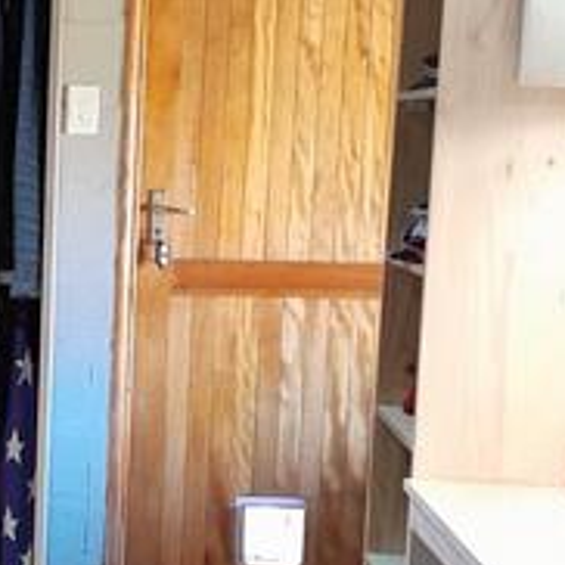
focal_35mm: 101
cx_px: -43
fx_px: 1865
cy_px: 376
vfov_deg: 17.2
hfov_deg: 16.7
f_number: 1.8
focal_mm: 3.98
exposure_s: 1/24
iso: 500
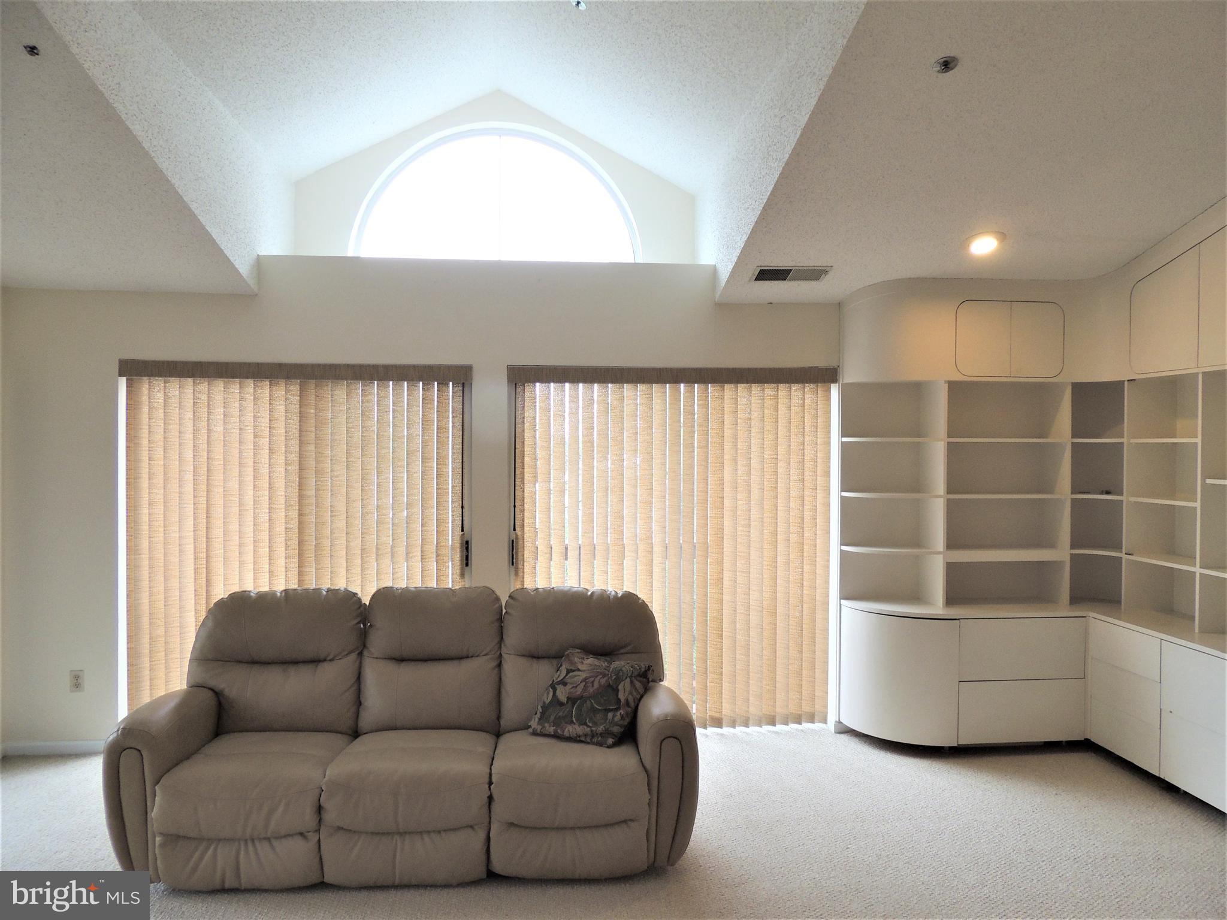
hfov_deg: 71.6
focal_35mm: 24
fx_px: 851
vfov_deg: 56.8
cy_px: 460
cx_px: 614
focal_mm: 4.3
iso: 160
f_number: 3
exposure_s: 1/30
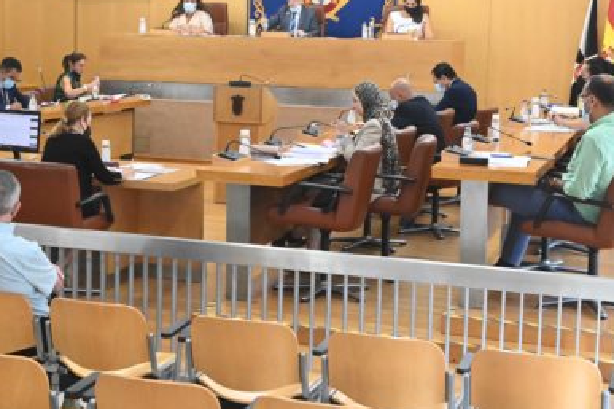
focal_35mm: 70
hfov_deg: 28.6
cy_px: 151
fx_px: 1193
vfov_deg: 19.4
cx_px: 186
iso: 12800
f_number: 10
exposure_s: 1/160
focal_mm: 36
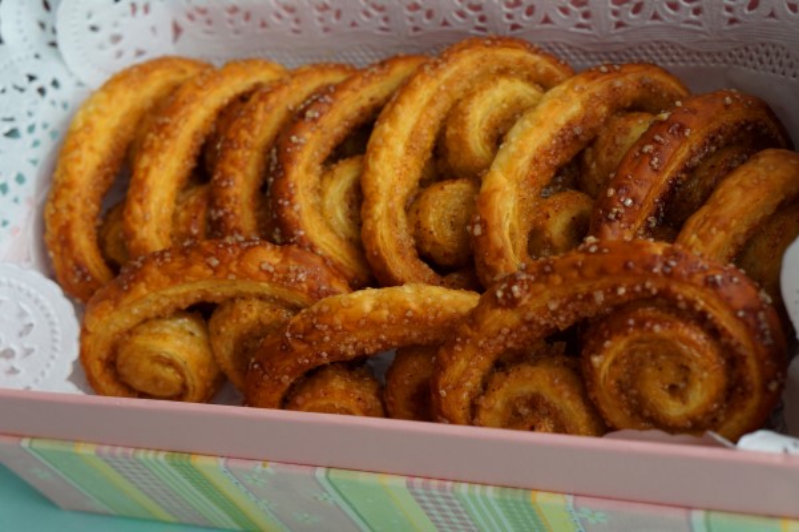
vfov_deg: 28.0
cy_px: 266
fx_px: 1065
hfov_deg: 41.1
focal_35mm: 48
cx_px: 400
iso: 100
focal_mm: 32
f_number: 6.3
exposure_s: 1/80
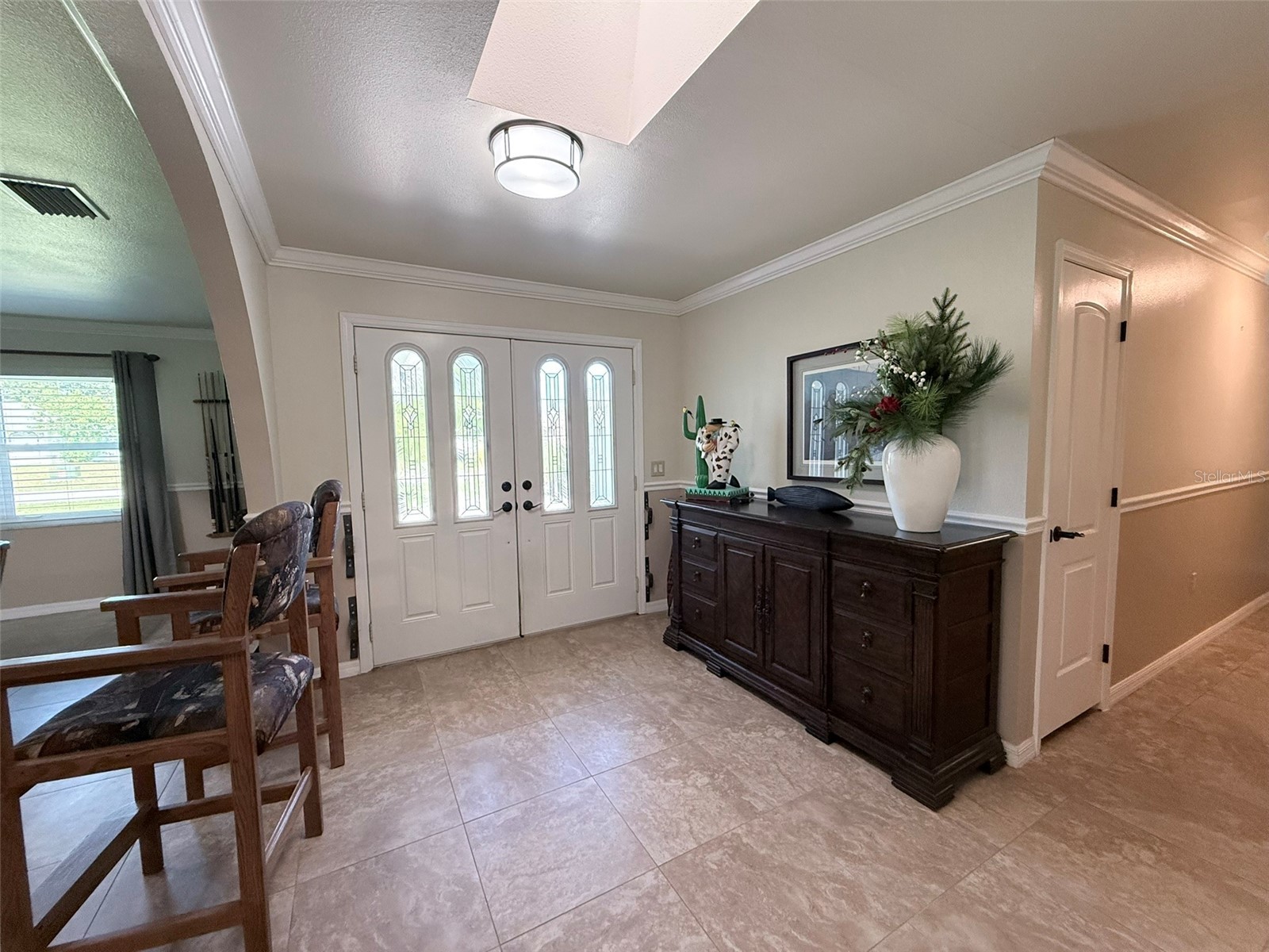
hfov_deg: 102.1
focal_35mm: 14
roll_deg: +1.3
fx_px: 513
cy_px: 476
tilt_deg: -3.9
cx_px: 634
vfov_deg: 85.7
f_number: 2.2
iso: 320
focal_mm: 2.22
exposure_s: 1/120
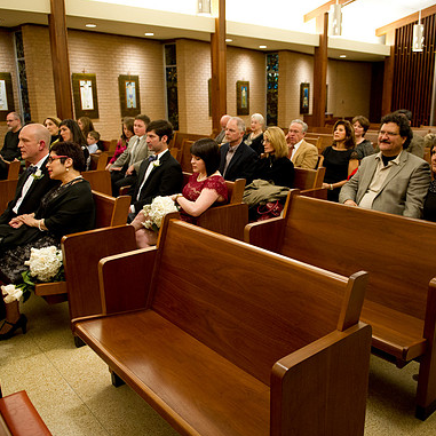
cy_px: 220
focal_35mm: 31
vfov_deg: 52.5
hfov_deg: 52.3
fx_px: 442
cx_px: 256
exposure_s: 1/125
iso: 1600
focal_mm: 24
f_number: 2.8
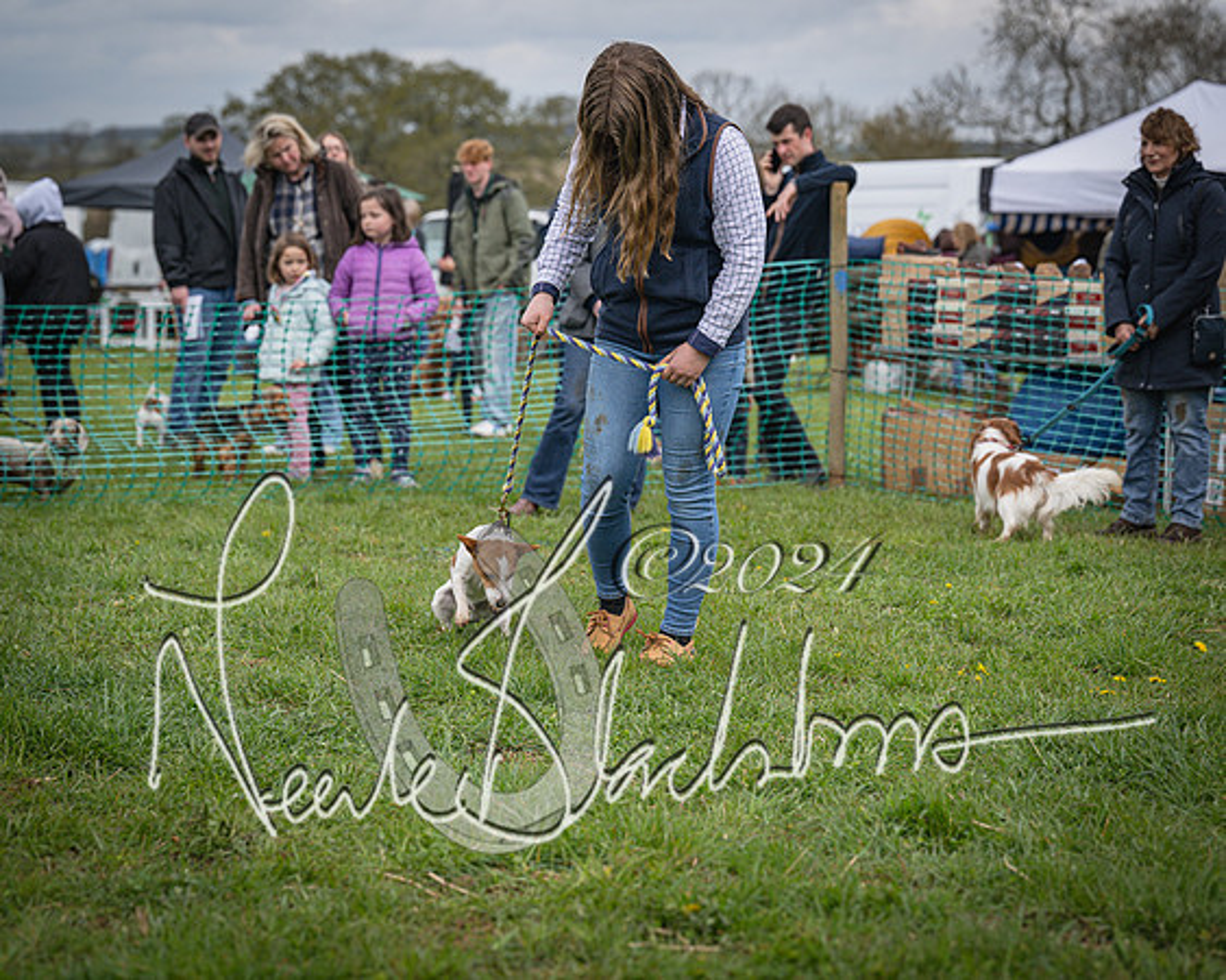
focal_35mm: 88
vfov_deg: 17.5
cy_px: 490
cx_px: 613
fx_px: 3186
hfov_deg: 21.8
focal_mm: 78
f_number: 4
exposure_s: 1/2500
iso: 400
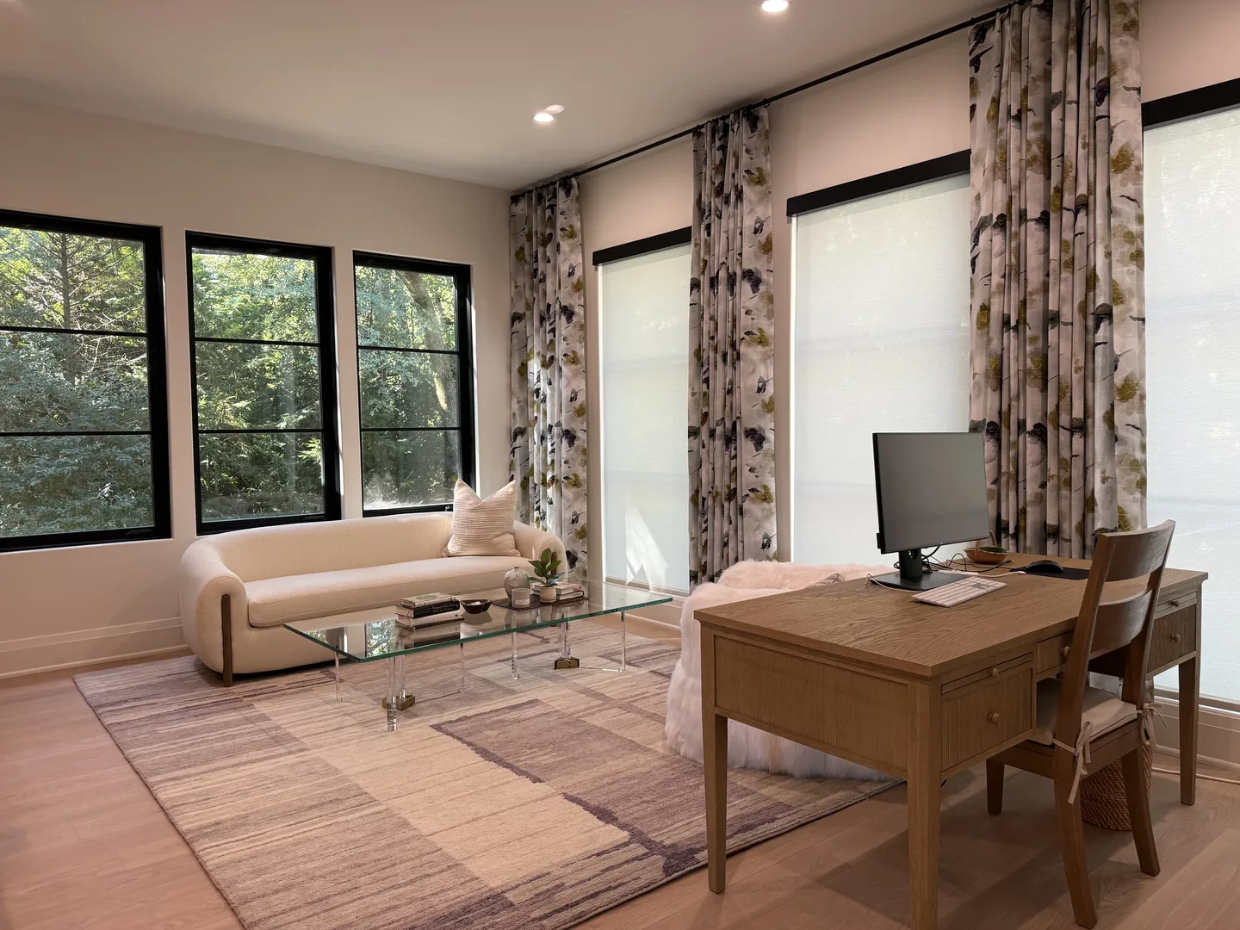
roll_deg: +1.0
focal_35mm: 24
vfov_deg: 56.8
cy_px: 465
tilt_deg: -2.1
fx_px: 860
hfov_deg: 71.6
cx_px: 620
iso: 200
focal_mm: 6.76
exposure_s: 1/120
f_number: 1.78
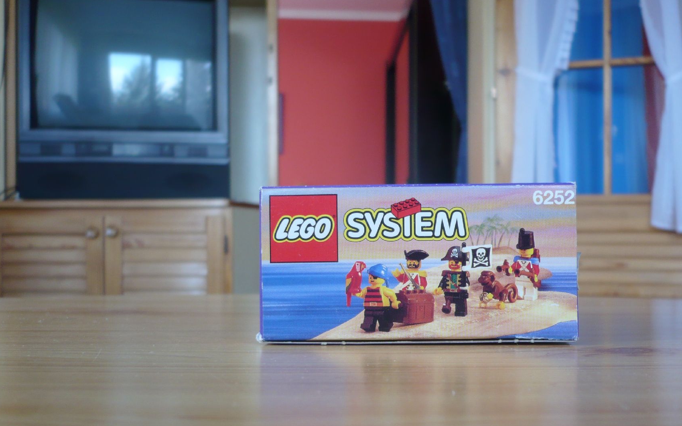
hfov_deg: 46.1
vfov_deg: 29.7
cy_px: 268
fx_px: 799
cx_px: 378
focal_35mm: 43
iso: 100
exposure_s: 1/25
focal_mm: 5.8
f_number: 2.8
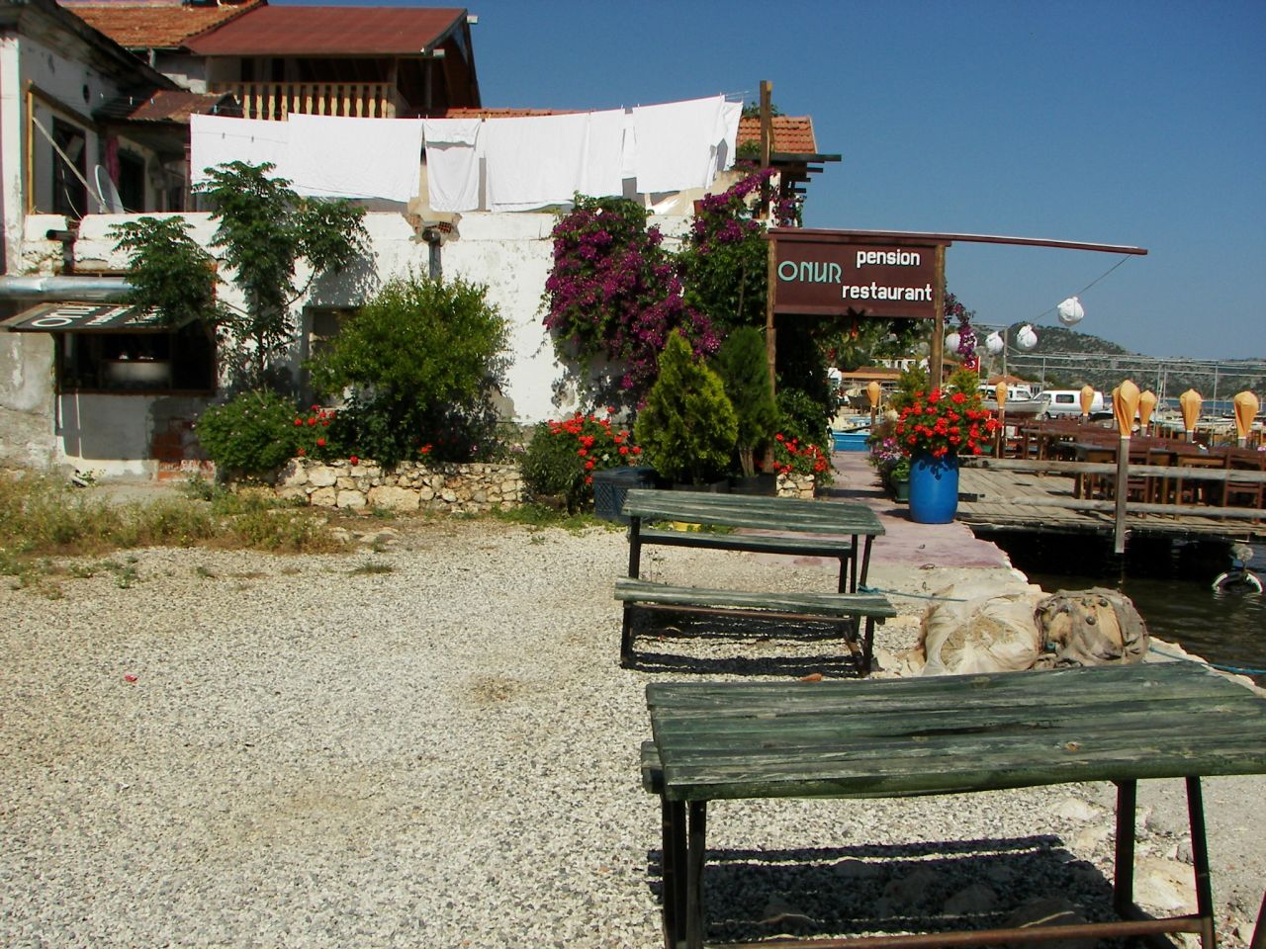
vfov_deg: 39.7
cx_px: 633
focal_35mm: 36
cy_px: 474
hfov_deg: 51.4
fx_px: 1317
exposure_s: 1/640
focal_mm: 6
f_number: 5.6
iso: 50
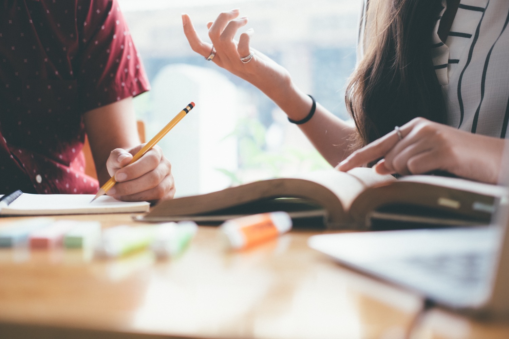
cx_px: 254
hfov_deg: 37.5
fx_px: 749
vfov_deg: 25.5
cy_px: 170
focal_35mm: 53
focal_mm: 35
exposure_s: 1/250
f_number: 2
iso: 250
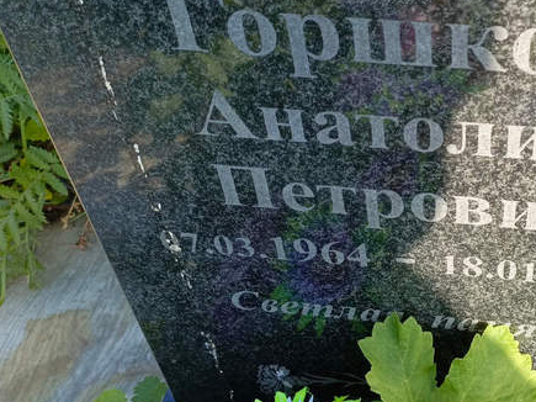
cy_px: 128
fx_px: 712
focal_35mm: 46
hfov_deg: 39.2
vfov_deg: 31.2
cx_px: 451
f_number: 1.69
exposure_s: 1/250
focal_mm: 4.76
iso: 112
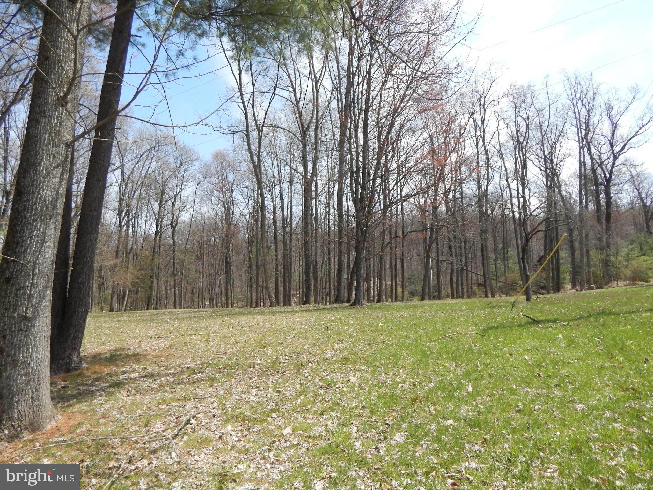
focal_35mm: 23
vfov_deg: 58.9
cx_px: 326
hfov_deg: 73.9
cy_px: 245
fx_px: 434
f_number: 6
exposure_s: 1/800
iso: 400
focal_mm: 4
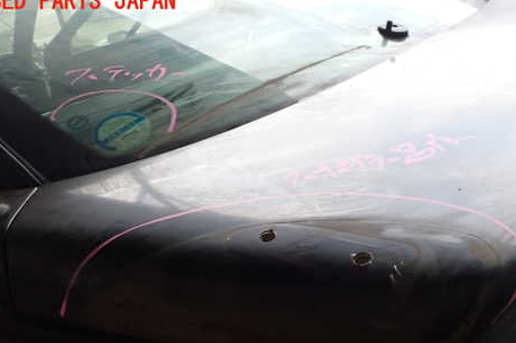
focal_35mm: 41
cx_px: 309
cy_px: 241
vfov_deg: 32.2
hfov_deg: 47.2
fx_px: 587
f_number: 3.2
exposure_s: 1/640
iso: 500
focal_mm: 5.4
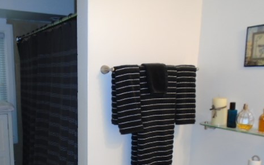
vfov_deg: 32.5
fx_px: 273
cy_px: 136
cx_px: 86
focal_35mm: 38
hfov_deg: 50.5
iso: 200
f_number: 3.2
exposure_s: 1/30
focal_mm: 4.6
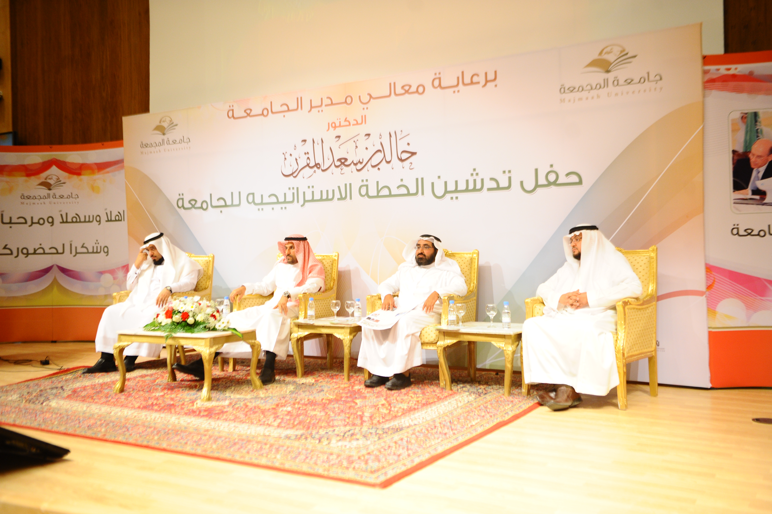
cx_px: 386
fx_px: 750
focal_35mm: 35
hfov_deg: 54.5
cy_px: 257
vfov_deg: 37.8
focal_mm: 35
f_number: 2.8
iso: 1600
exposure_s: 1/100
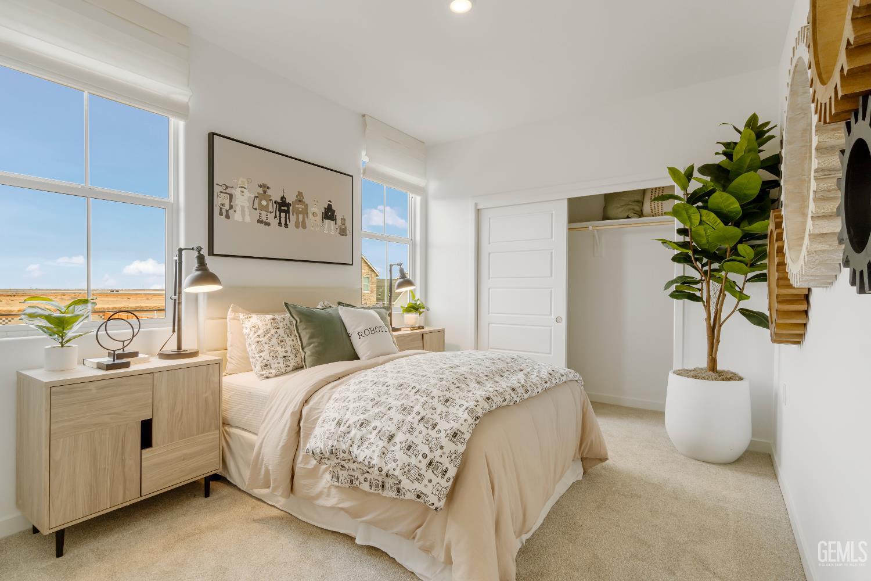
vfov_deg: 72.1
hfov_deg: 95.0
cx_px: 436
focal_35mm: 16
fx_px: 399
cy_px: 290
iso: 250
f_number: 9
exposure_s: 1/6
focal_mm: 11
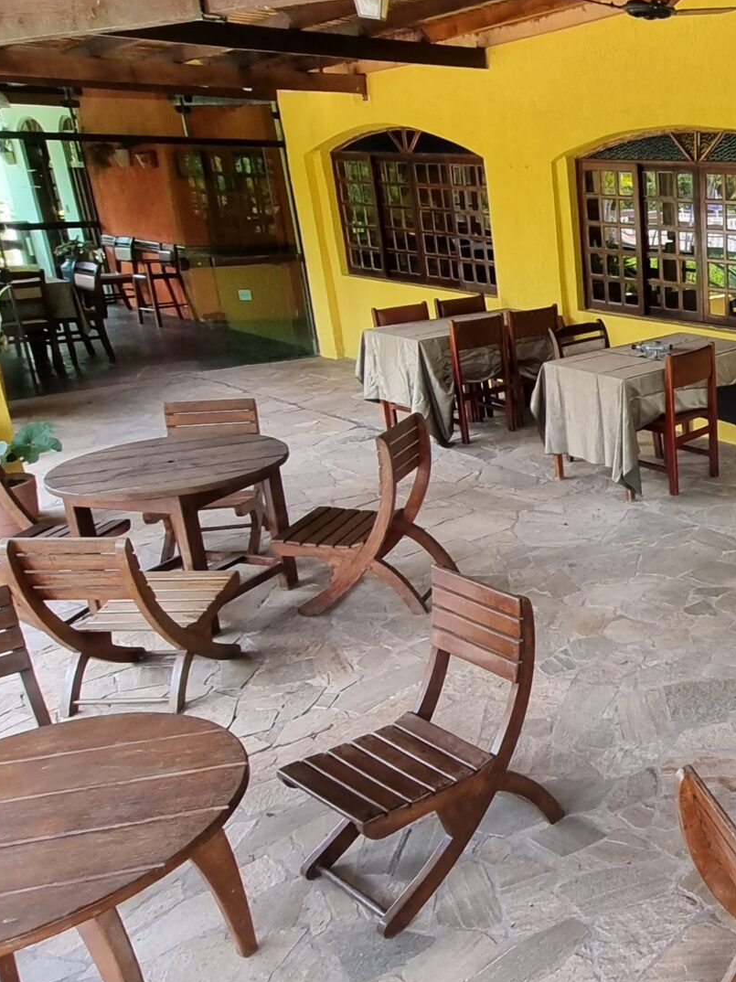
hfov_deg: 36.1
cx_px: 869
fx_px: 879
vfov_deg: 58.3
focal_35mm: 31
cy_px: 444
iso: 64
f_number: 2.2
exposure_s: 1/60
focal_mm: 1.74
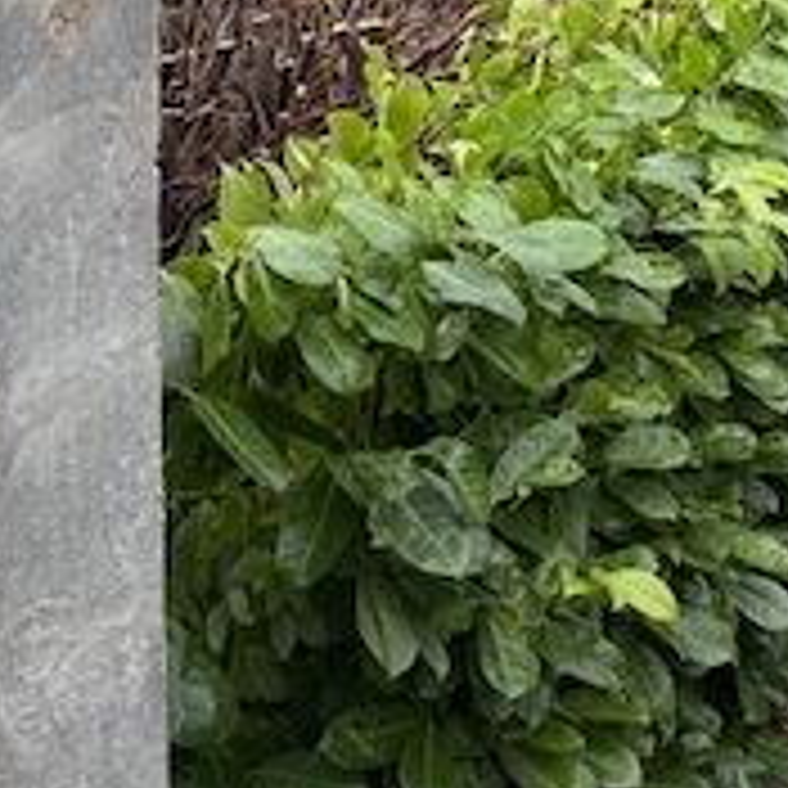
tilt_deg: -2.3
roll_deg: +0.4
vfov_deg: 16.2
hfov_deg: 16.9
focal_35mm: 97
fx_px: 2498
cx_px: 1027
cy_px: -432
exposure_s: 1/528
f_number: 1.78
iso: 100
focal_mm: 6.76
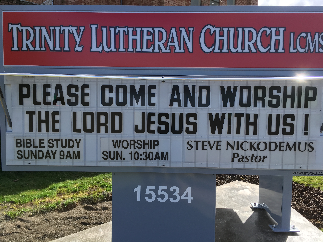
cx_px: 162
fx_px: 271
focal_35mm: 29
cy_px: 121
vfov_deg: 48.2
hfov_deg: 61.7
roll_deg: -2.0
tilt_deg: -1.0
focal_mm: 4.15
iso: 25
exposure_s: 1/601
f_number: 2.2
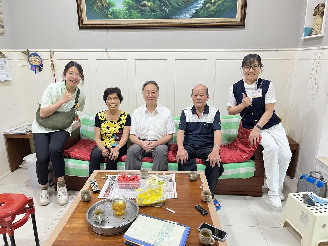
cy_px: 123
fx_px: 246
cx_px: 164
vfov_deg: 53.1
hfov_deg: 67.3
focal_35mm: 26
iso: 320
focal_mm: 5.1
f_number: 1.6
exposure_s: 1/60
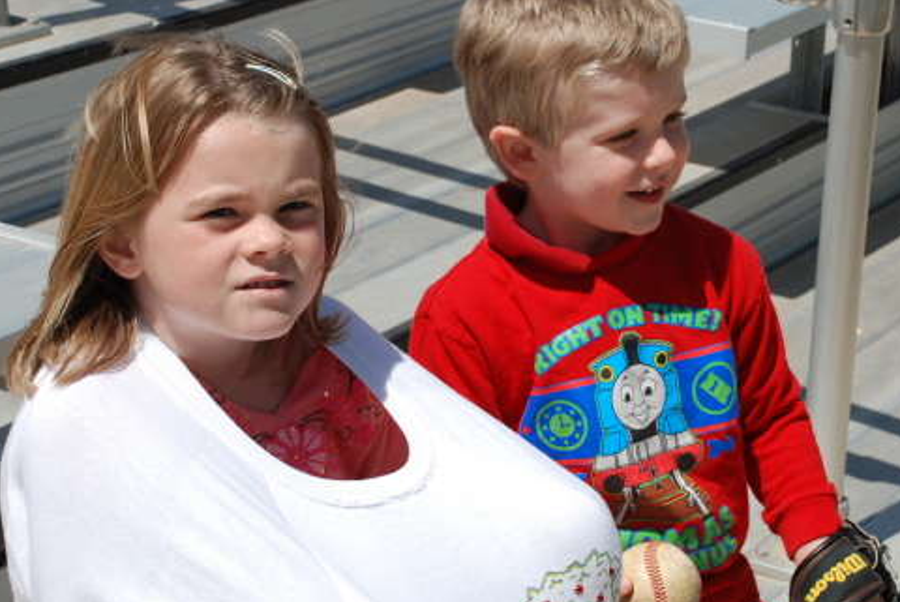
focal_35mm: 100
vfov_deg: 13.7
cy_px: 258
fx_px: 2502
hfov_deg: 20.4
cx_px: 549
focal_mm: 40
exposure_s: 1/250
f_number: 8
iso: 100
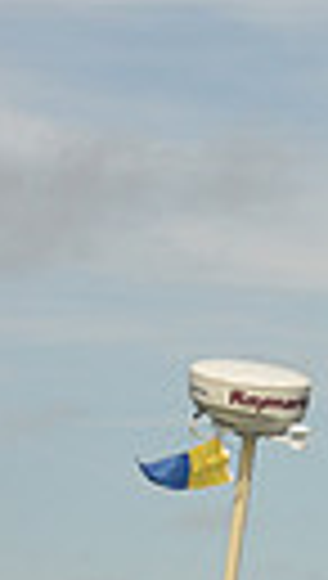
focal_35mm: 329
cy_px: 506
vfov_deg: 6.5
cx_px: 1285
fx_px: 5064
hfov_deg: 3.5
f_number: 9
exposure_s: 1/1250
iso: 320
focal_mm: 70
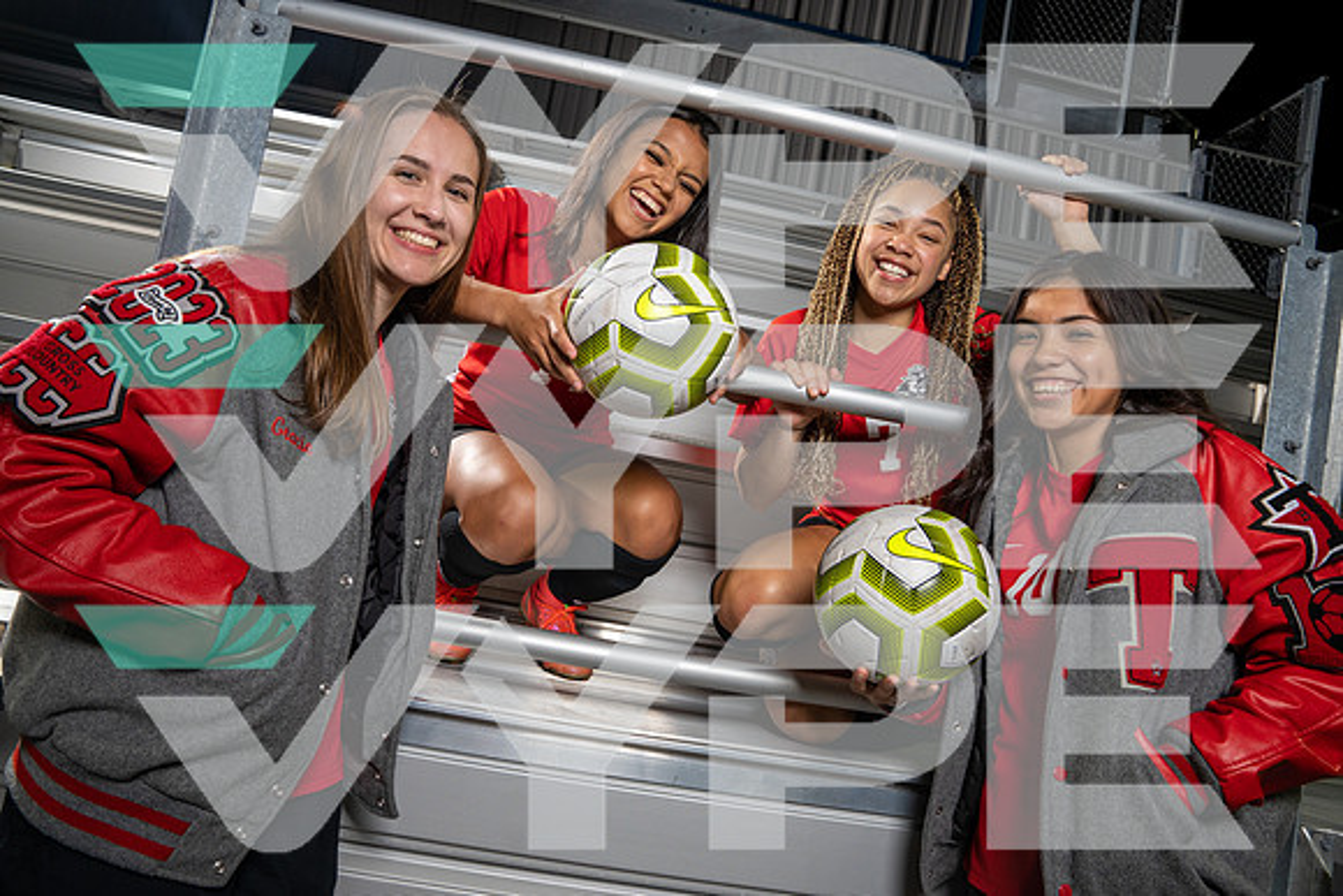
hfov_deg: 73.7
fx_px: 896
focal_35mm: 24
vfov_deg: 53.2
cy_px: 448
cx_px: 672
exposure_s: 1/250
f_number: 8
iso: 800
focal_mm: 24
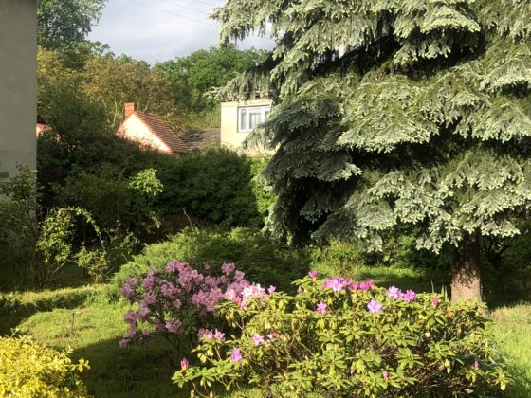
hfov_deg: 46.2
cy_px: 211
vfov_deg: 35.9
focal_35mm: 40
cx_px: 184
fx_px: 614
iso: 20
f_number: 1.8
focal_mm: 4
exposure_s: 1/810
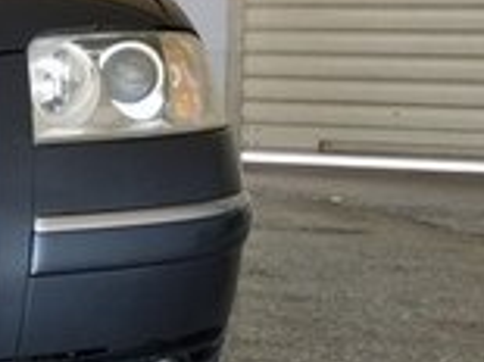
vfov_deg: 14.5
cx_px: -506
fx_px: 1425
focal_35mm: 102
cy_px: 126
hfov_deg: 15.2
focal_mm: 3.94
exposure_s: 1/209
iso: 200
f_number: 1.9
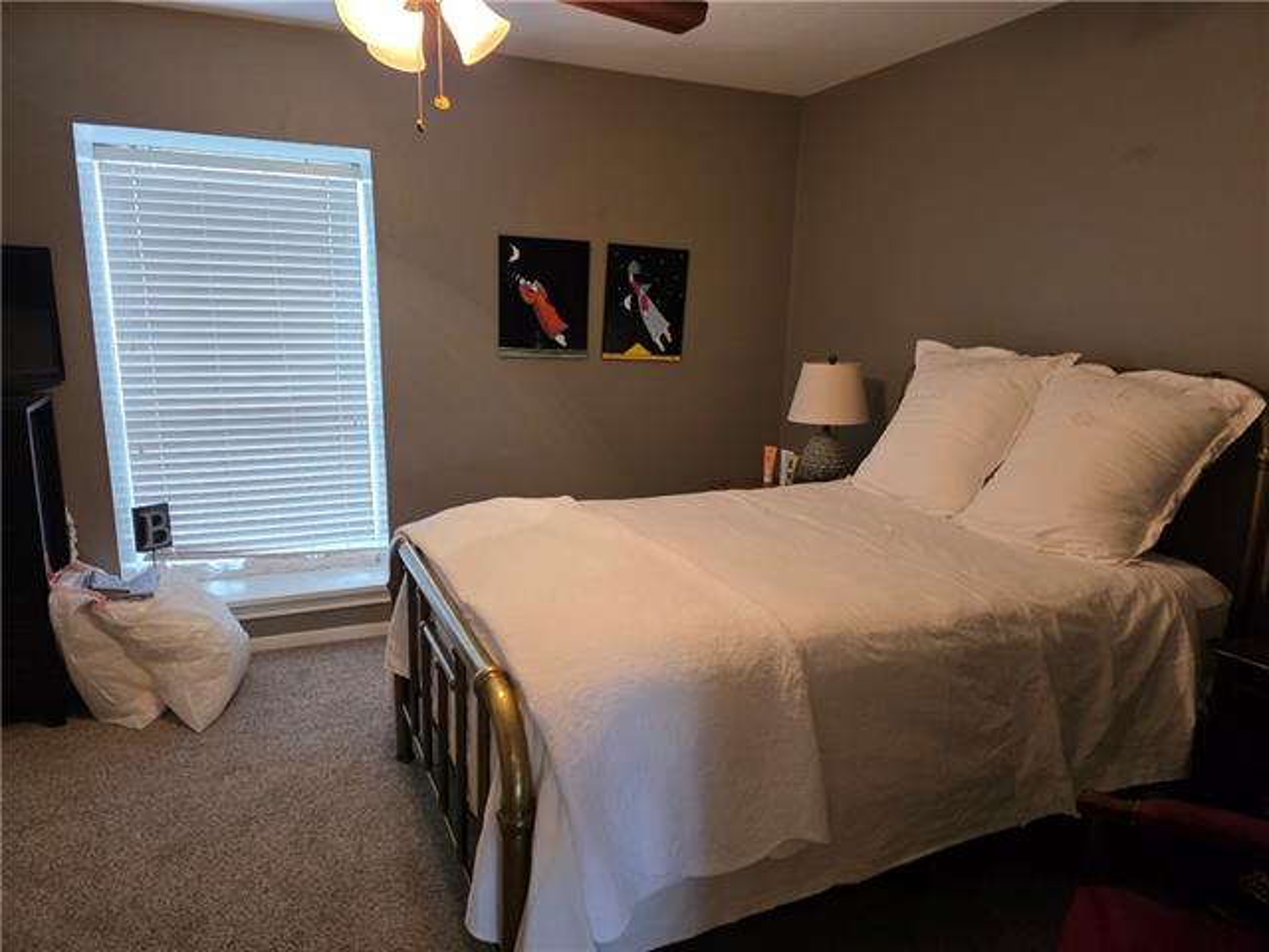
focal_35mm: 23
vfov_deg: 58.9
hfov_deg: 73.9
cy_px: 476
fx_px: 843
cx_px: 634
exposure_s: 1/120
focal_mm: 6.3
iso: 500
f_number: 1.7
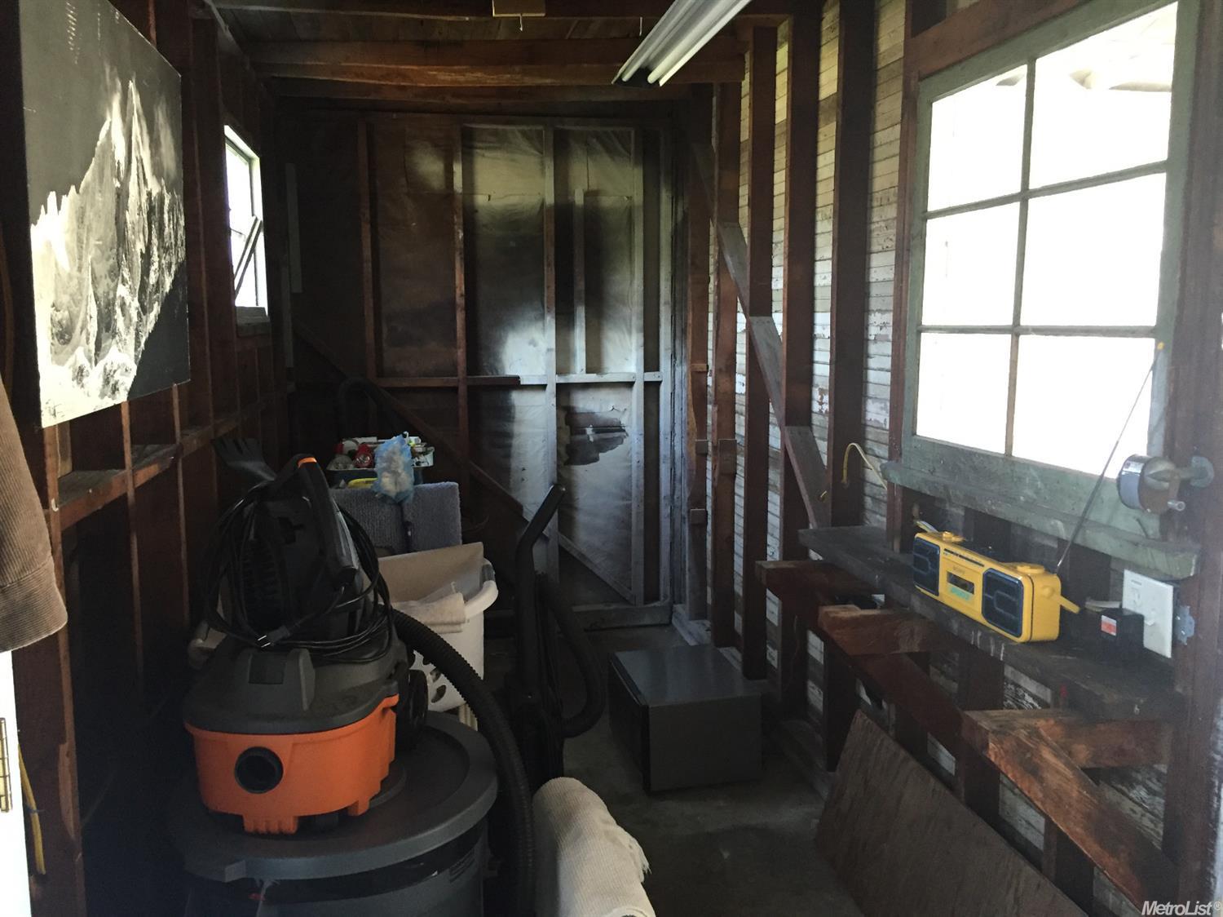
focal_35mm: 29
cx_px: 612
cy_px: 458
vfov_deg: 48.2
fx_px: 1024
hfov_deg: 61.7
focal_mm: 4.15
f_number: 2.2
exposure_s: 1/30
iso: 250
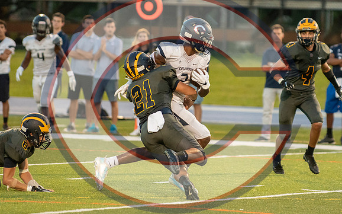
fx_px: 3774
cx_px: 226
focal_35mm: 405
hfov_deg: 5.2
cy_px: 64
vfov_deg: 3.2
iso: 4500
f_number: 2.8
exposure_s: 1/1600
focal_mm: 200
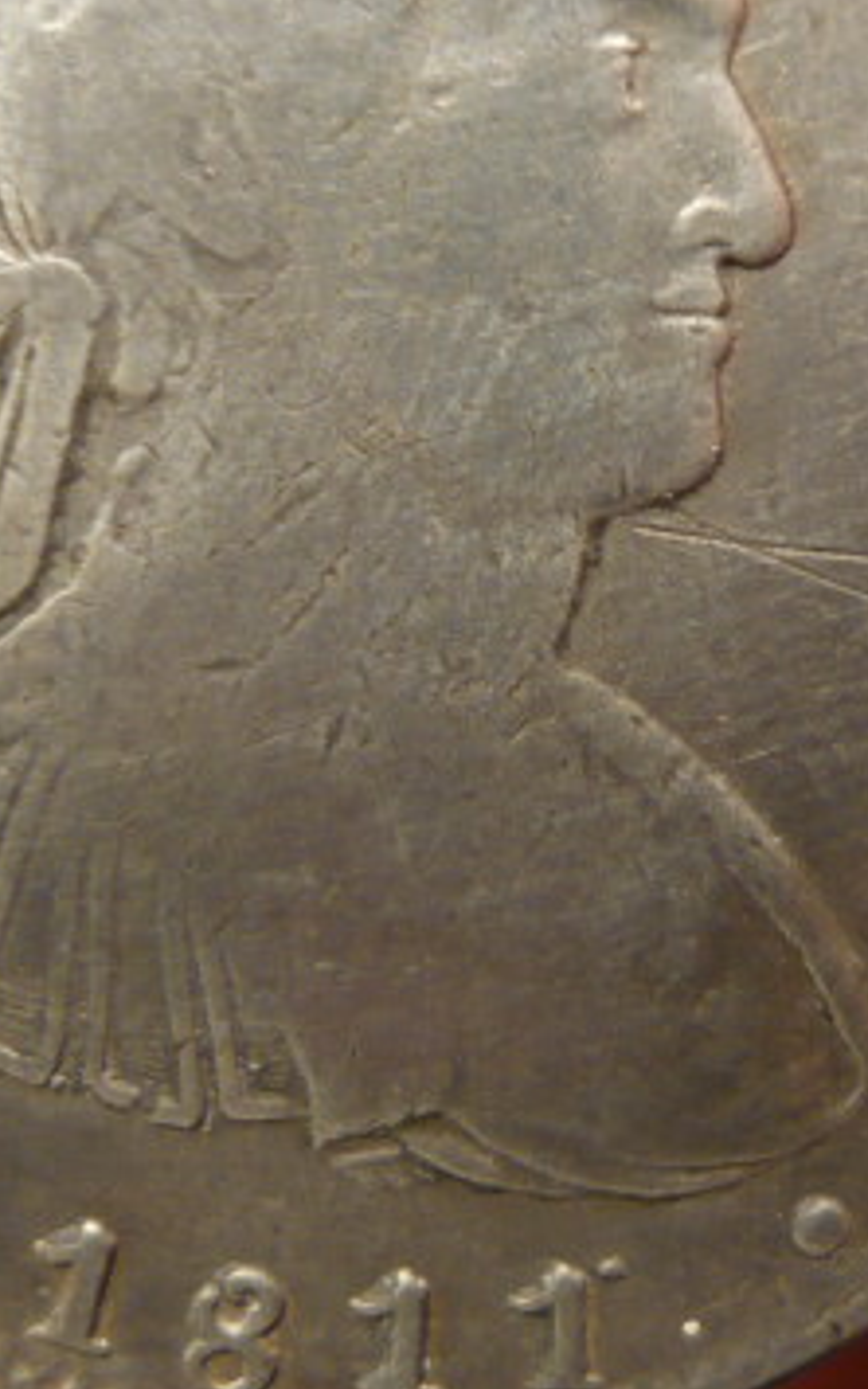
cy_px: 462
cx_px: 586
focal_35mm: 63
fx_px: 2384
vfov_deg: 32.2
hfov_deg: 20.6
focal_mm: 5.5
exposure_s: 1/30
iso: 200
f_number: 2.8
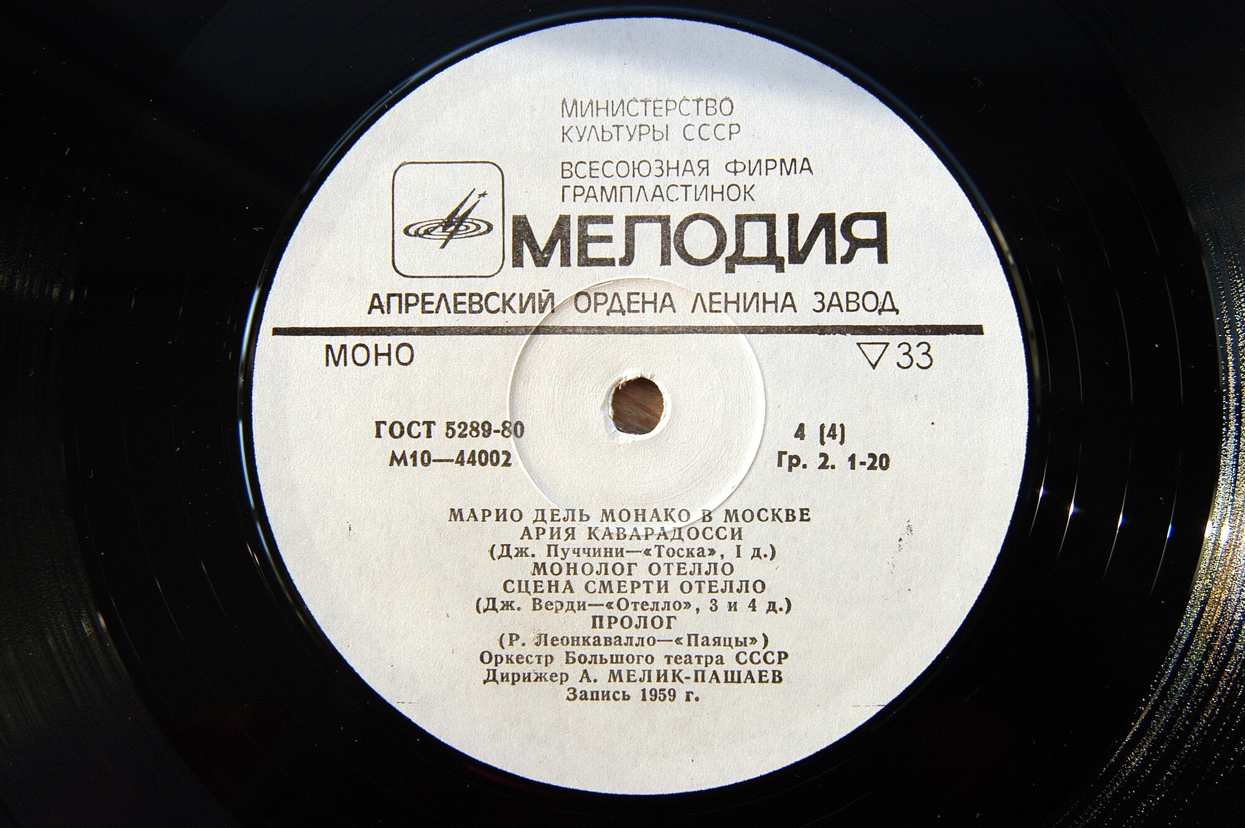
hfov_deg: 37.9
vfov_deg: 25.7
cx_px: 622
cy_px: 414
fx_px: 1814
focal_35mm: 52
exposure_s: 1/160
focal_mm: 35
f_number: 7.1
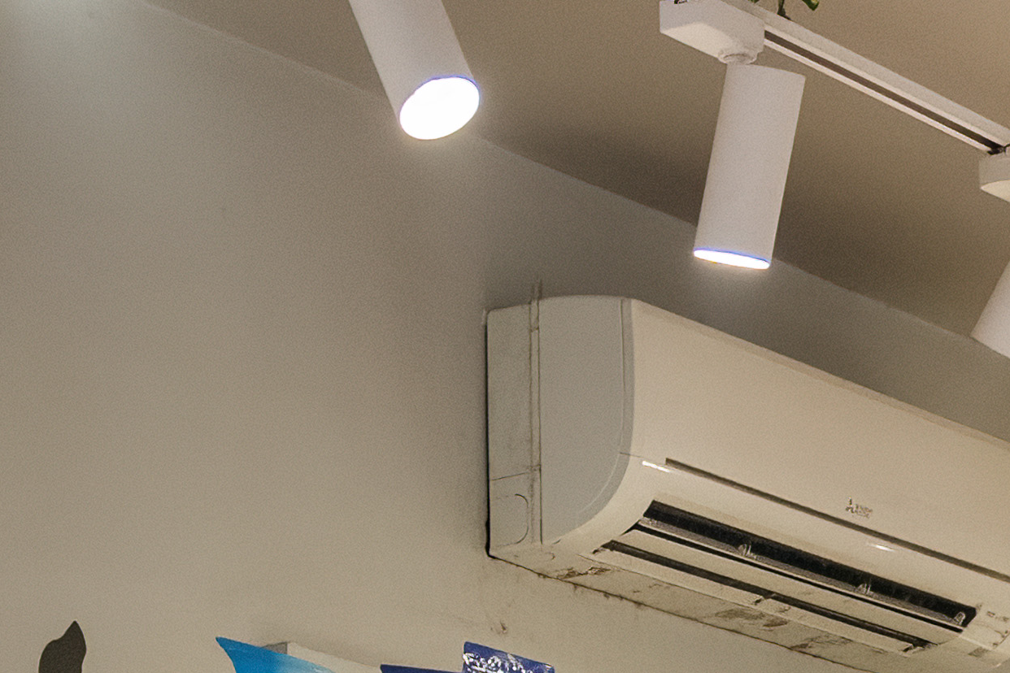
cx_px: -14
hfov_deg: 12.2
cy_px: 2042
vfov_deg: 7.3
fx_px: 4685
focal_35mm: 167
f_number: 2.8
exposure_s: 1/320
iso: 640
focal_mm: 24
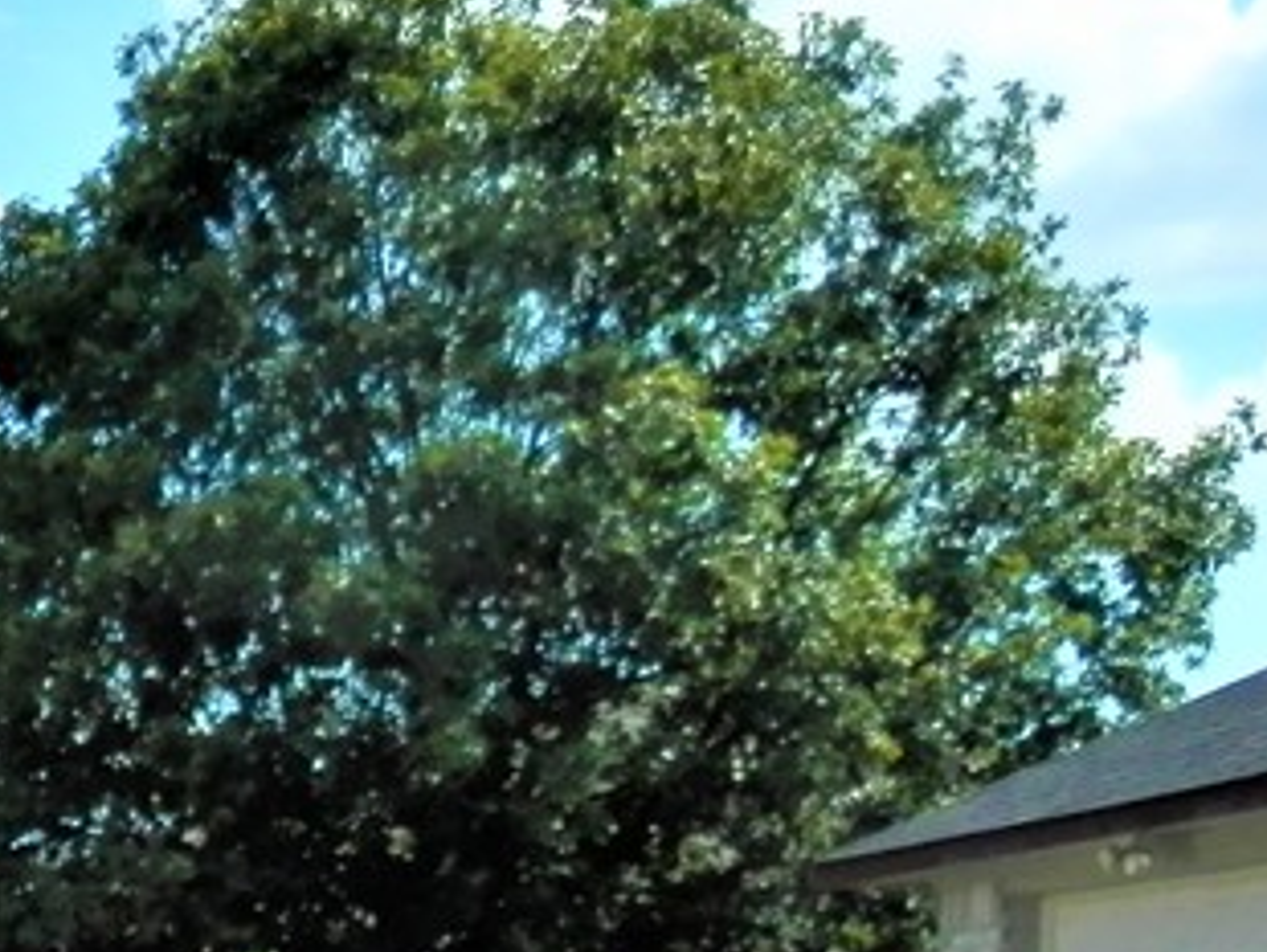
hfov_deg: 16.0
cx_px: -417
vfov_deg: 12.4
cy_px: 1189
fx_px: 4249
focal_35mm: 116
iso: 80
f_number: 8.7
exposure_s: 1/200
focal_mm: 4.5
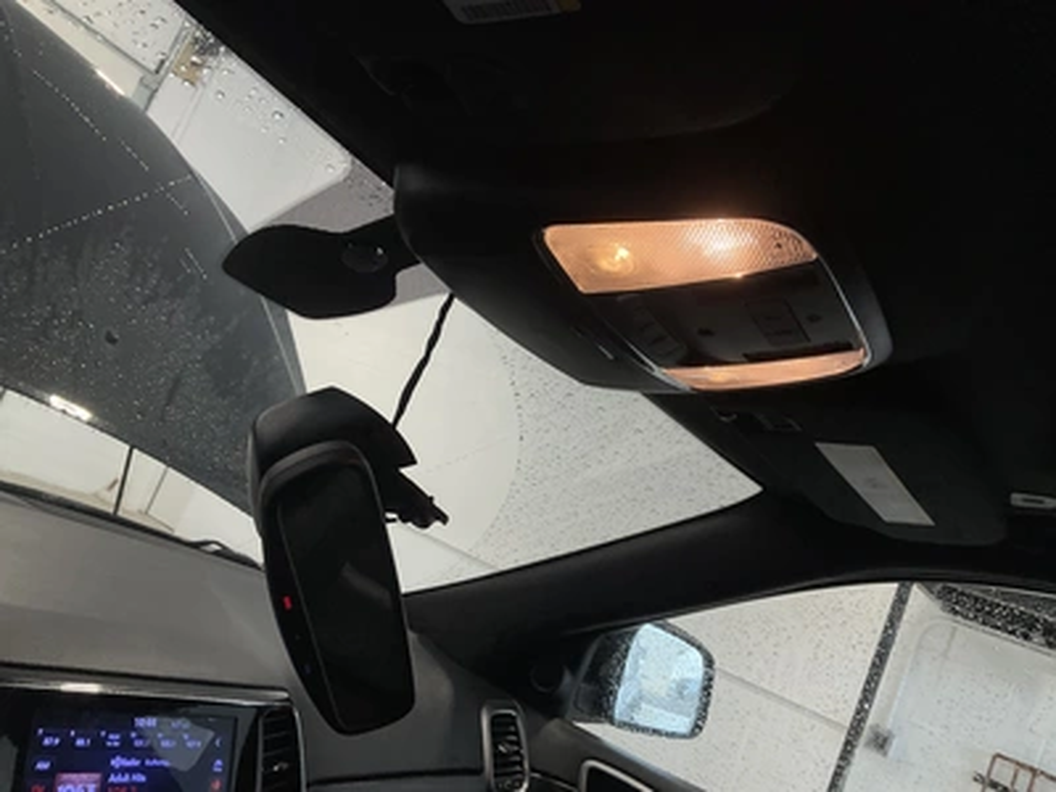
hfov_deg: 61.7
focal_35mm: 29
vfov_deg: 48.2
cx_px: 528
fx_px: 885
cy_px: 396
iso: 32
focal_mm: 3
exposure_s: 1/75
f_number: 1.8
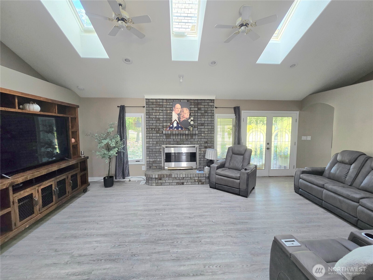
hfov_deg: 106.2
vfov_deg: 89.9
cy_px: 140
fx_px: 140
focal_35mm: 13
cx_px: 186
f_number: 2.2
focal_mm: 2.2
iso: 160
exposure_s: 1/60.2
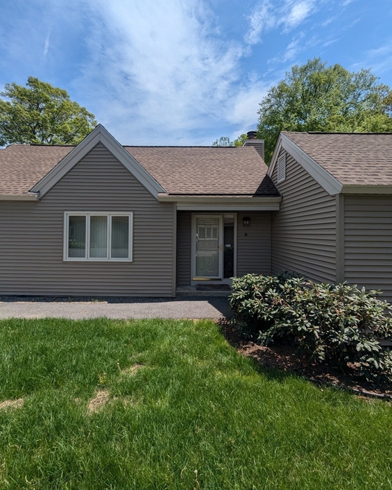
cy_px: 225
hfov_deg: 77.0
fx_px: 246
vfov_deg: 89.4
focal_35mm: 17
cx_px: 196
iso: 50
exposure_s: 1/2119
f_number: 2.2
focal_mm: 2.35
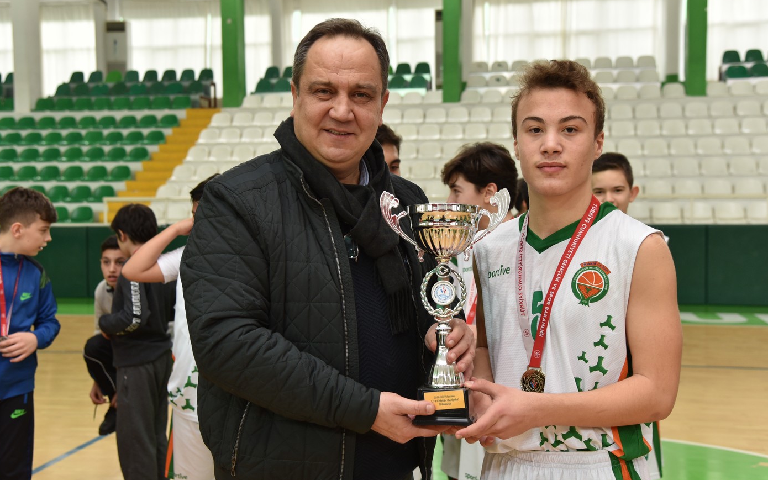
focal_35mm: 44
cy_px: 225
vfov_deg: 29.2
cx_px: 380
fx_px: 921
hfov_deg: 45.3
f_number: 5
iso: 800
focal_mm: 40
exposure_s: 1/125
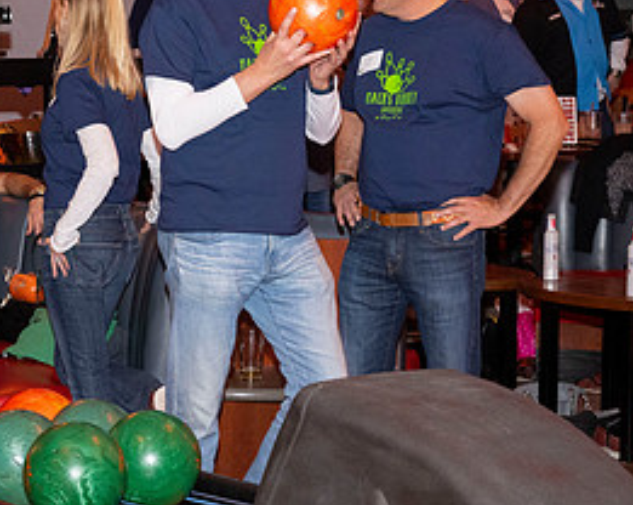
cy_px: 274
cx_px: 158
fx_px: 2320
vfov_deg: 12.4
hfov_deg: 15.5
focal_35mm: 124
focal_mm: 51
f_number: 5.6
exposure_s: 1/100
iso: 2000
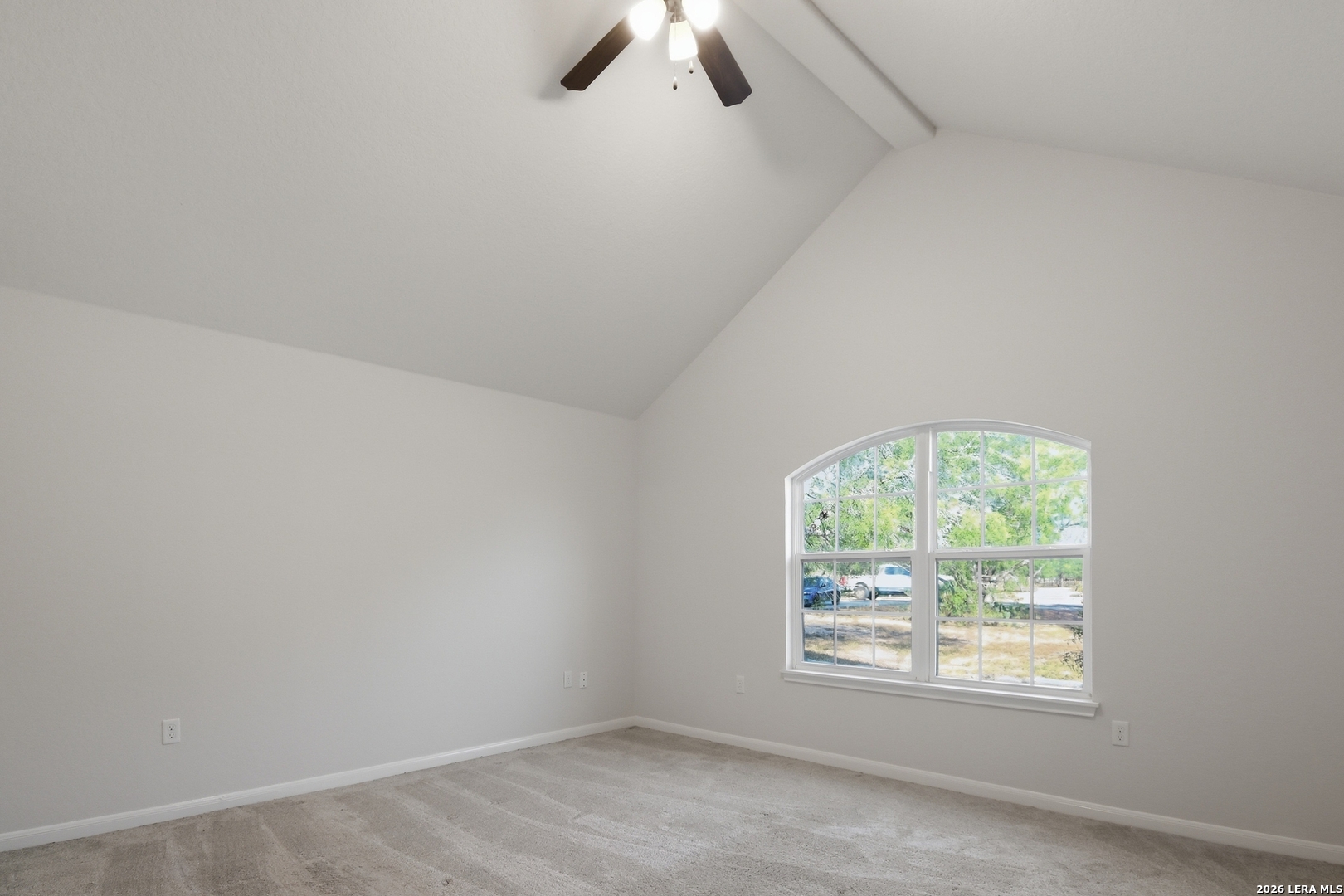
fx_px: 597
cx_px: 672
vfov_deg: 73.7
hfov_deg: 96.7
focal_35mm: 16
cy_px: 448
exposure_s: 1/25
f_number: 8
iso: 200
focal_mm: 11
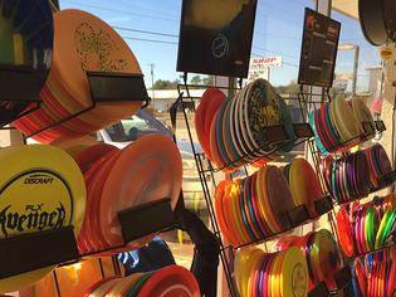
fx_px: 492
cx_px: 174
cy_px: 219
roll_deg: -1.3
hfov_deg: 43.8
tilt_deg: -12.7
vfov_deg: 33.0
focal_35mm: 43
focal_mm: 4.15
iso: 32
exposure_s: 1/359
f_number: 2.2
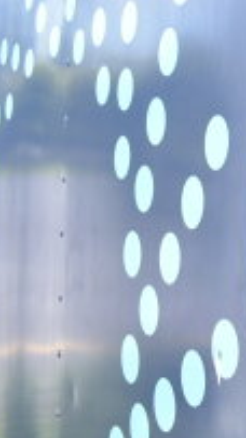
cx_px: 606
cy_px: 92
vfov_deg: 24.6
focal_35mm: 85
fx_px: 987
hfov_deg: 11.5
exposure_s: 1/100
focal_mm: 18
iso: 200
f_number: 5
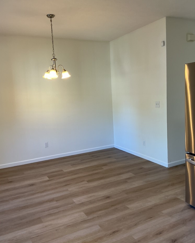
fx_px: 224
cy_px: 120
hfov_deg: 47.1
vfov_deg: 57.2
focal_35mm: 31
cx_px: 96
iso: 64
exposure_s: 1/60
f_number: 1.8
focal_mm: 3
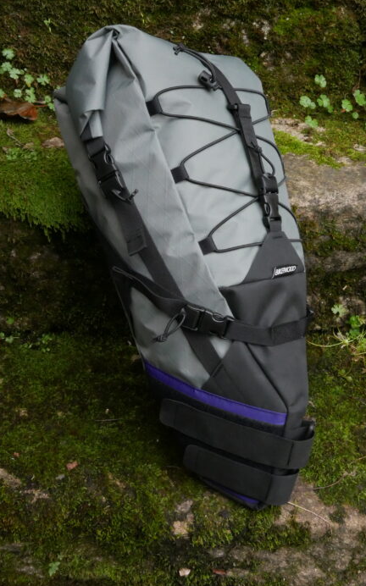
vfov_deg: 41.1
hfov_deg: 26.3
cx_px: 207
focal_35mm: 49
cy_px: 283
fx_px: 783
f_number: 13
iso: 3200
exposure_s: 1/80
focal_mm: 20
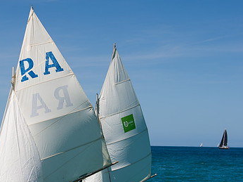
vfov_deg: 10.2
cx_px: 41
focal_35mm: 145
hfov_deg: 13.5
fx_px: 1017
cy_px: 119
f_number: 8
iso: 100
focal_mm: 90
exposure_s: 1/1000
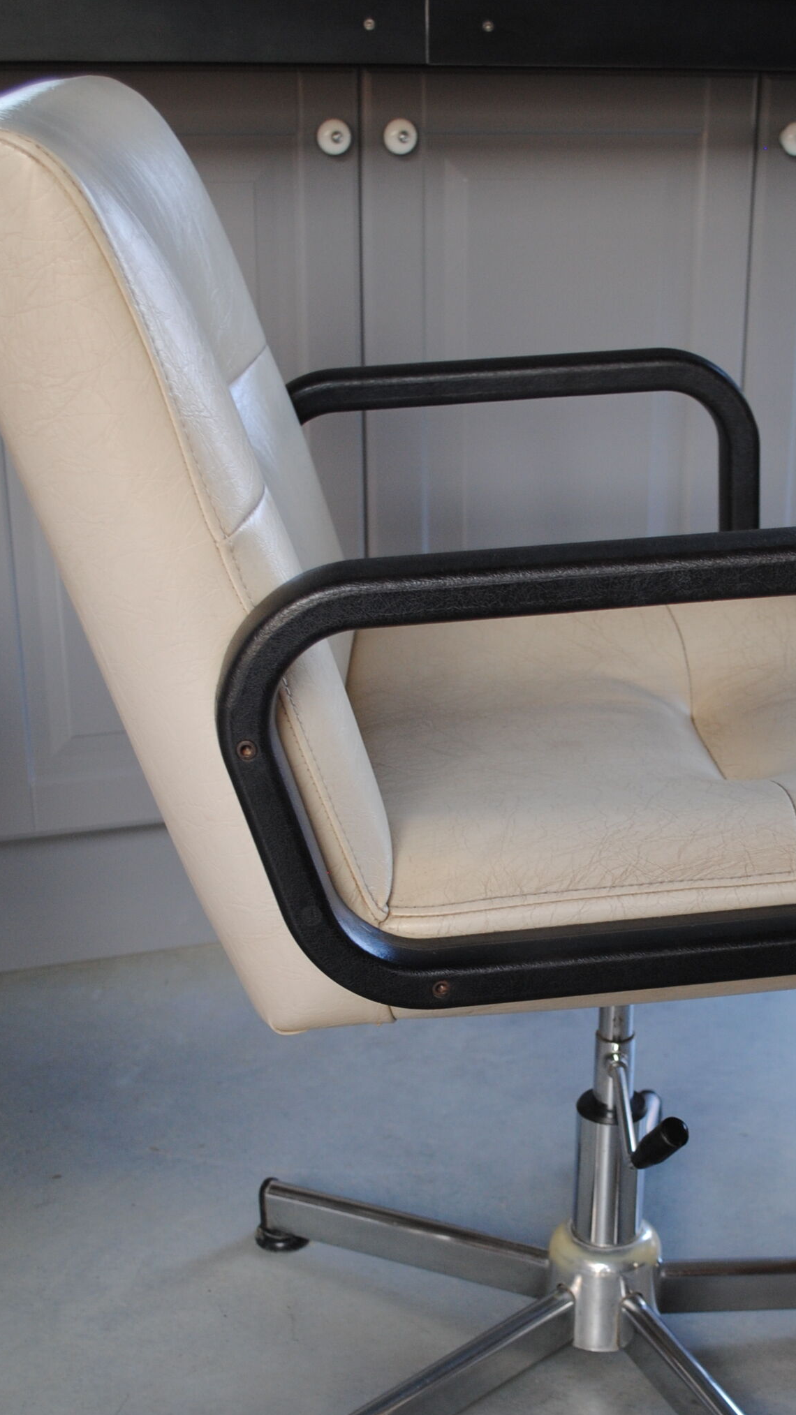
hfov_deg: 22.1
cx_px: 564
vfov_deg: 37.8
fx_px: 2027
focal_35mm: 54
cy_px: 1004
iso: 250
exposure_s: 1/30
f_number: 4
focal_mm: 24
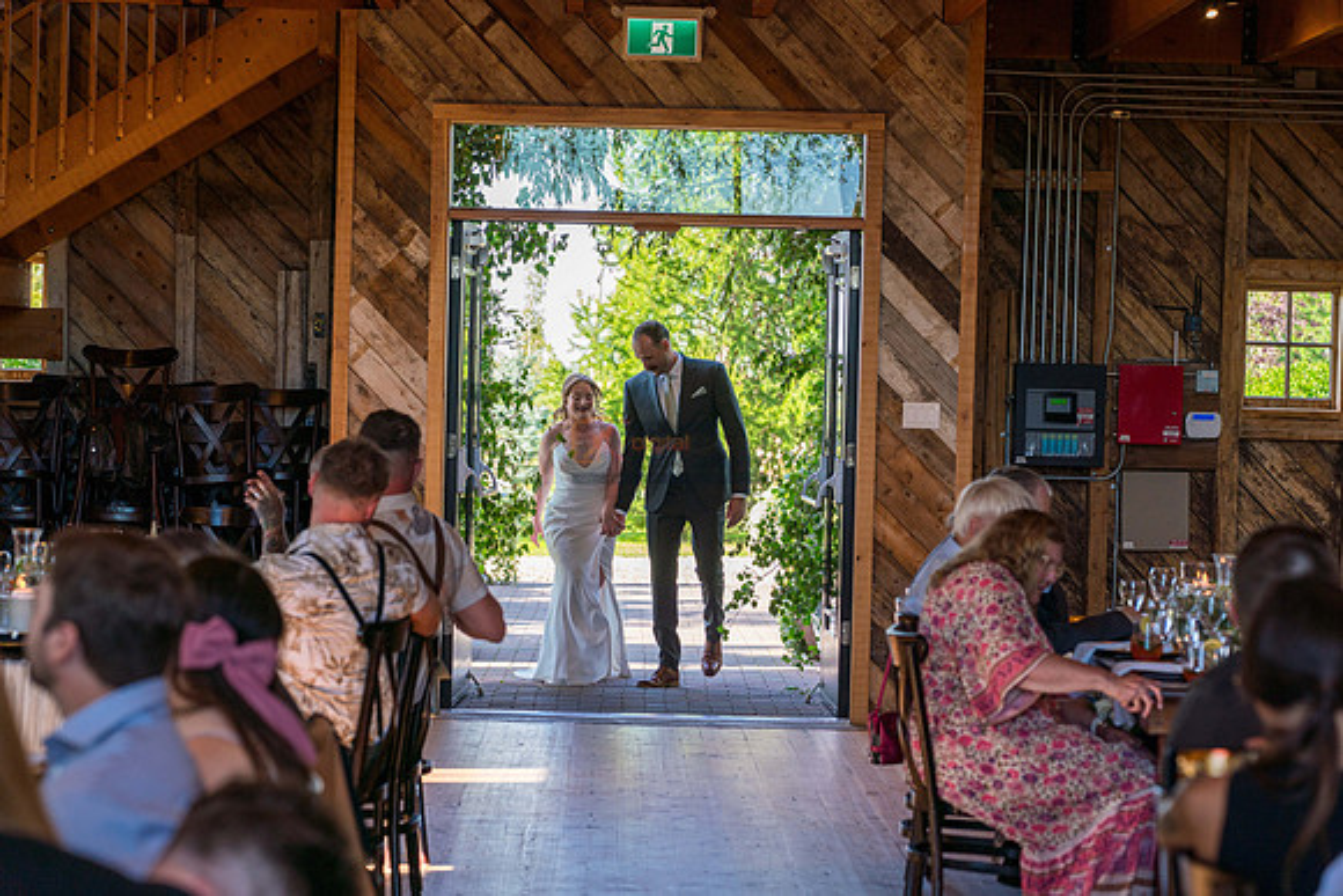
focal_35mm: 86
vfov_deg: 15.9
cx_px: 672
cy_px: 448
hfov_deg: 23.6
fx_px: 3209
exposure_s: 1/250
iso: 400
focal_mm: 86
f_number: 4
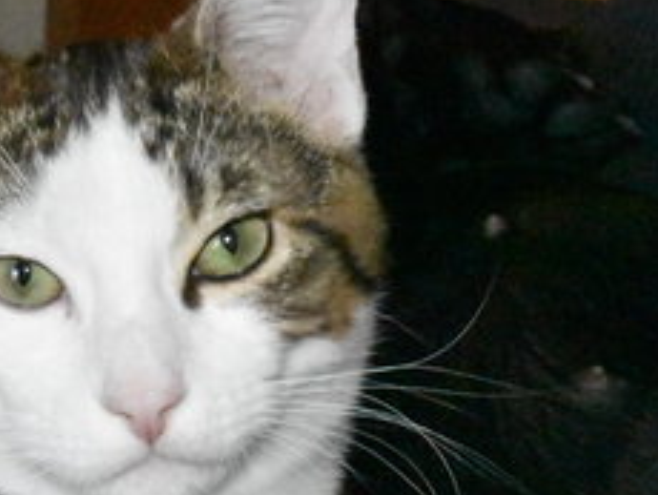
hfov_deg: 11.4
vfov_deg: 8.6
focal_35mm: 172
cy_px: 362
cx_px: 17
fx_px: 3274
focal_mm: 55
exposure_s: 1/100
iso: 25600
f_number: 36
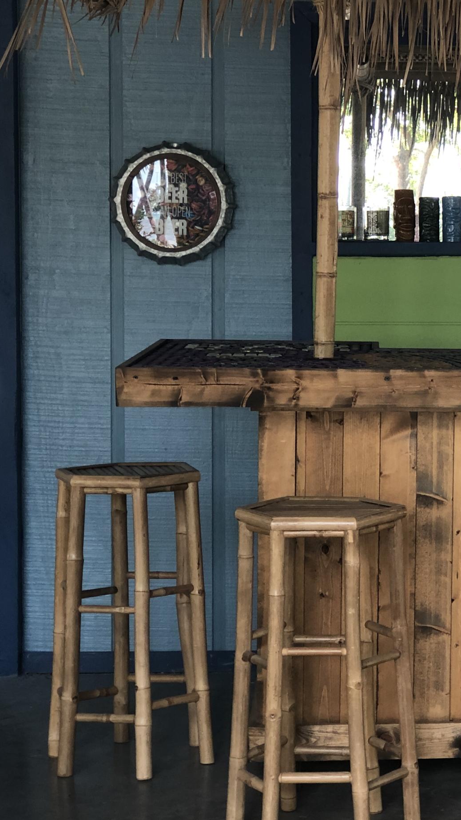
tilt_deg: -3.0
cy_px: 357
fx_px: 2195
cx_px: 592
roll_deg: +0.1
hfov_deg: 11.7
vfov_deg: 21.1
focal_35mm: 101
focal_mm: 6.6
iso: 20
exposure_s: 1/30
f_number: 2.8
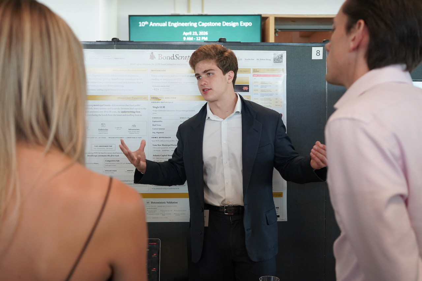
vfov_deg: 32.6
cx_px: 211
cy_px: 140
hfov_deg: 47.4
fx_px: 481
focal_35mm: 41
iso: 2500
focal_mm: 41
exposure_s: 1/160
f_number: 4.5
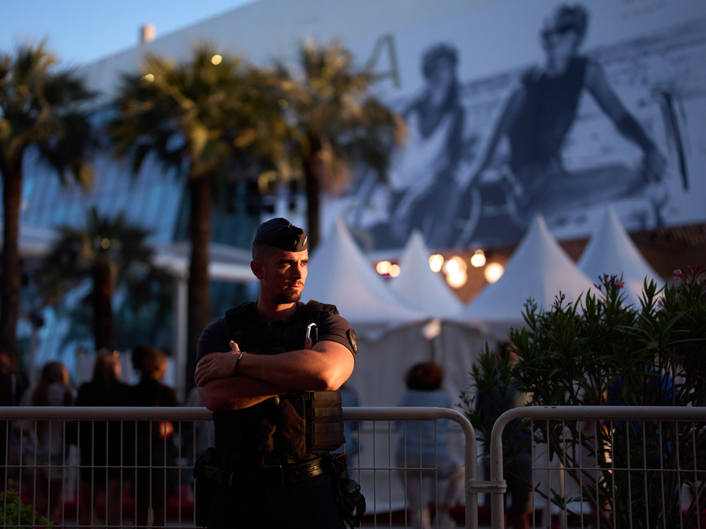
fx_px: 1122
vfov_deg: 26.6
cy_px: 263
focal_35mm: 55
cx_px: 316
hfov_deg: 34.9
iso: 640
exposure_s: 1/12800
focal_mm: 50
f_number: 1.2
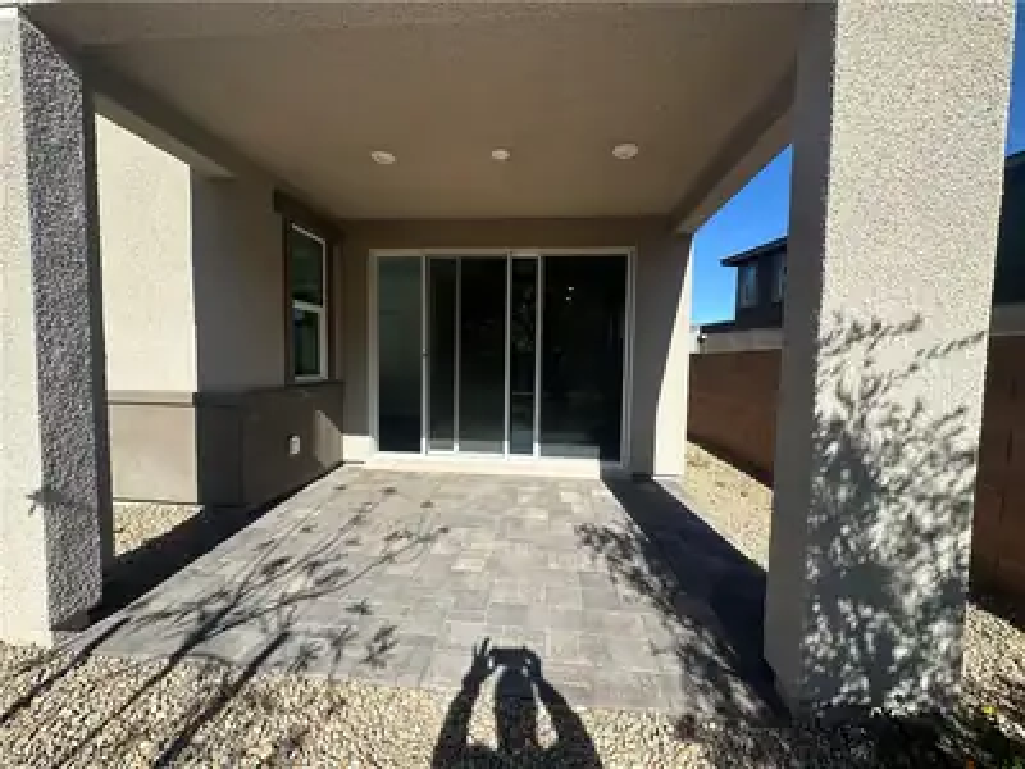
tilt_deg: -4.1
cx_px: 512
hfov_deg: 102.1
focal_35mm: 14
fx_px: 415
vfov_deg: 85.7
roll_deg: -1.7
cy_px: 384
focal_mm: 2.22
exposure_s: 1/1366
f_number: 2.2
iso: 50
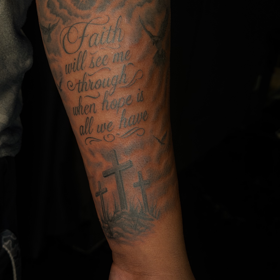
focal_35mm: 57
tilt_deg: -20.9
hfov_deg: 30.0
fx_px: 522
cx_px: 140
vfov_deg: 29.9
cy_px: 103
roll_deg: -8.9
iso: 50
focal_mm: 6.76
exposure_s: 1/121
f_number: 1.78
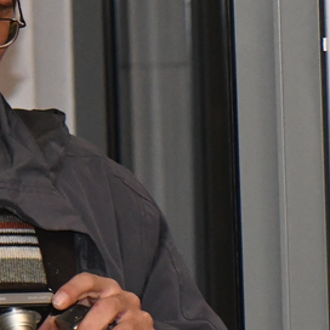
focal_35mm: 591
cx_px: -106
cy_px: 89
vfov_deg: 3.0
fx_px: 6373
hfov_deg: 3.0
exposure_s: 1/160
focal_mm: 105
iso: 3200
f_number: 5.6
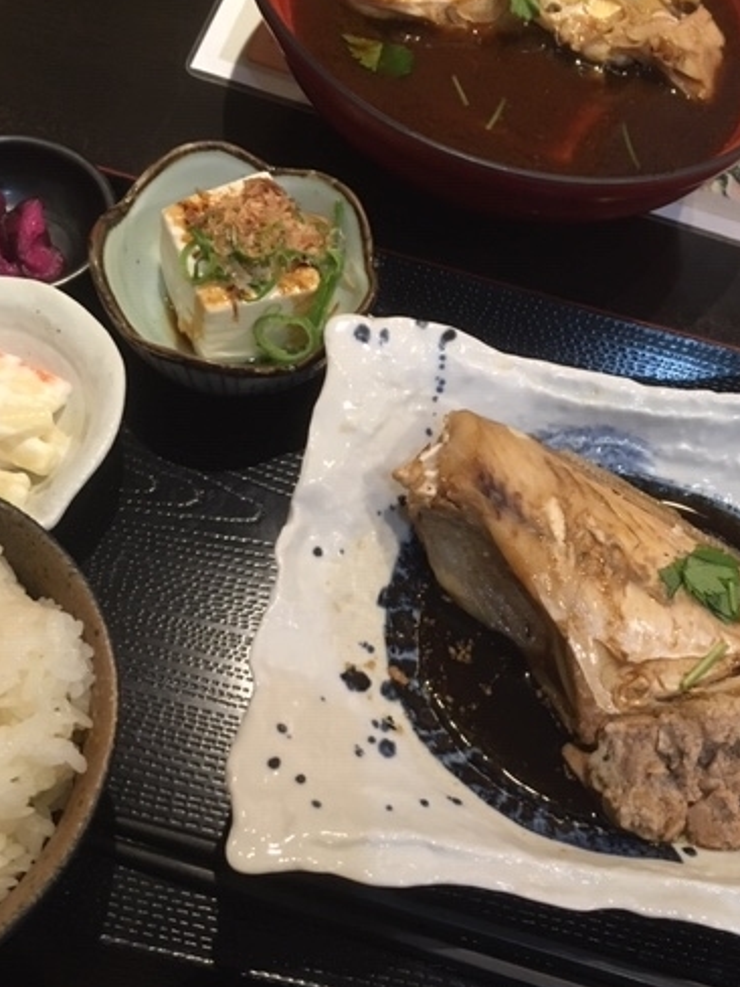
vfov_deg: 49.0
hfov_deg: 37.5
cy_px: 500
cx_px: 465
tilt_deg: -60.7
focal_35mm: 38
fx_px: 1083
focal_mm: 4.15
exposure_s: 1/30
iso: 125
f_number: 2.2
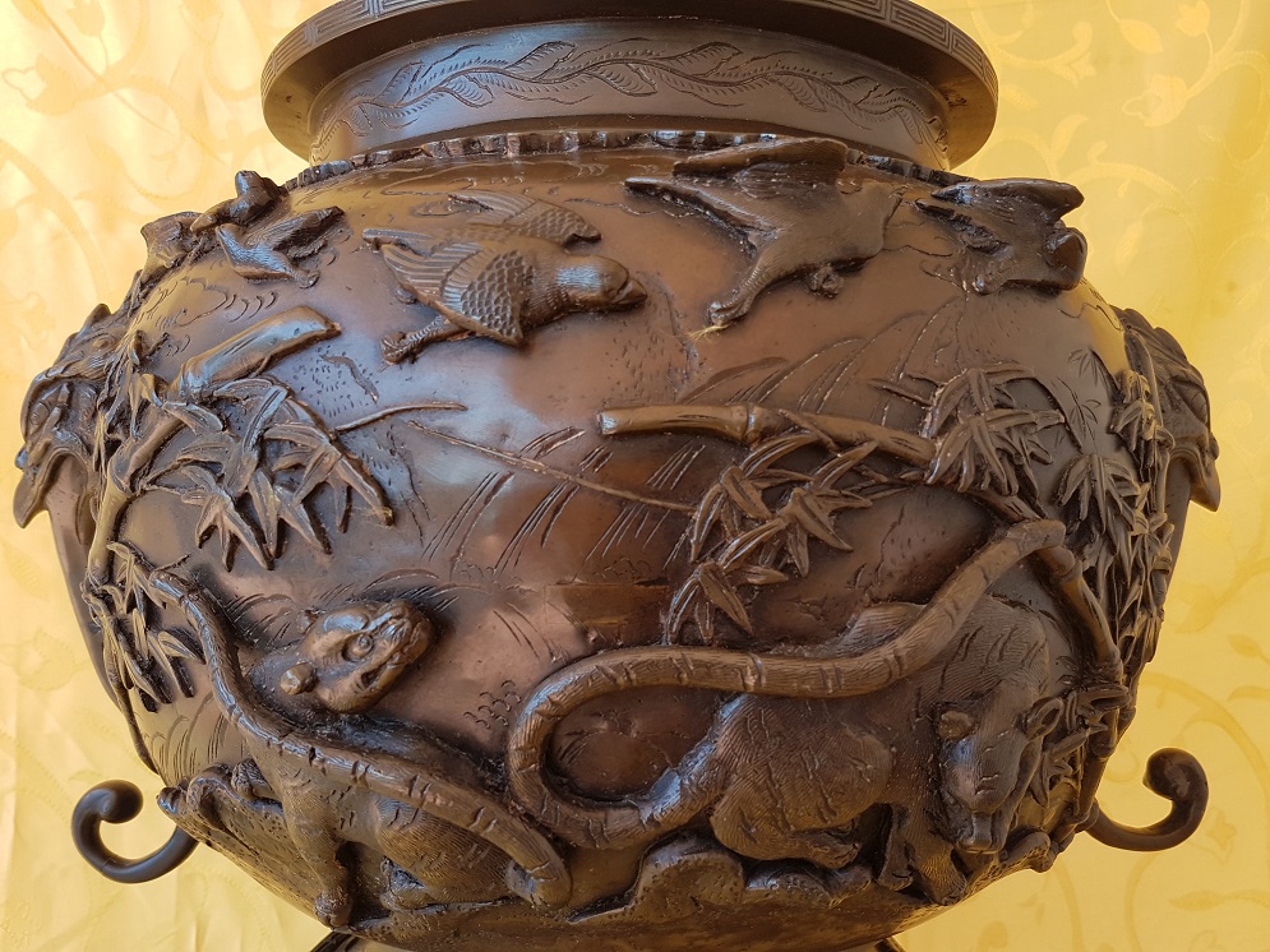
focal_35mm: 26
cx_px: 635
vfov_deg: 53.1
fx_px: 954
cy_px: 476
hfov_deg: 67.3
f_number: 1.7
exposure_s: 1/226
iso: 40
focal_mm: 4.2
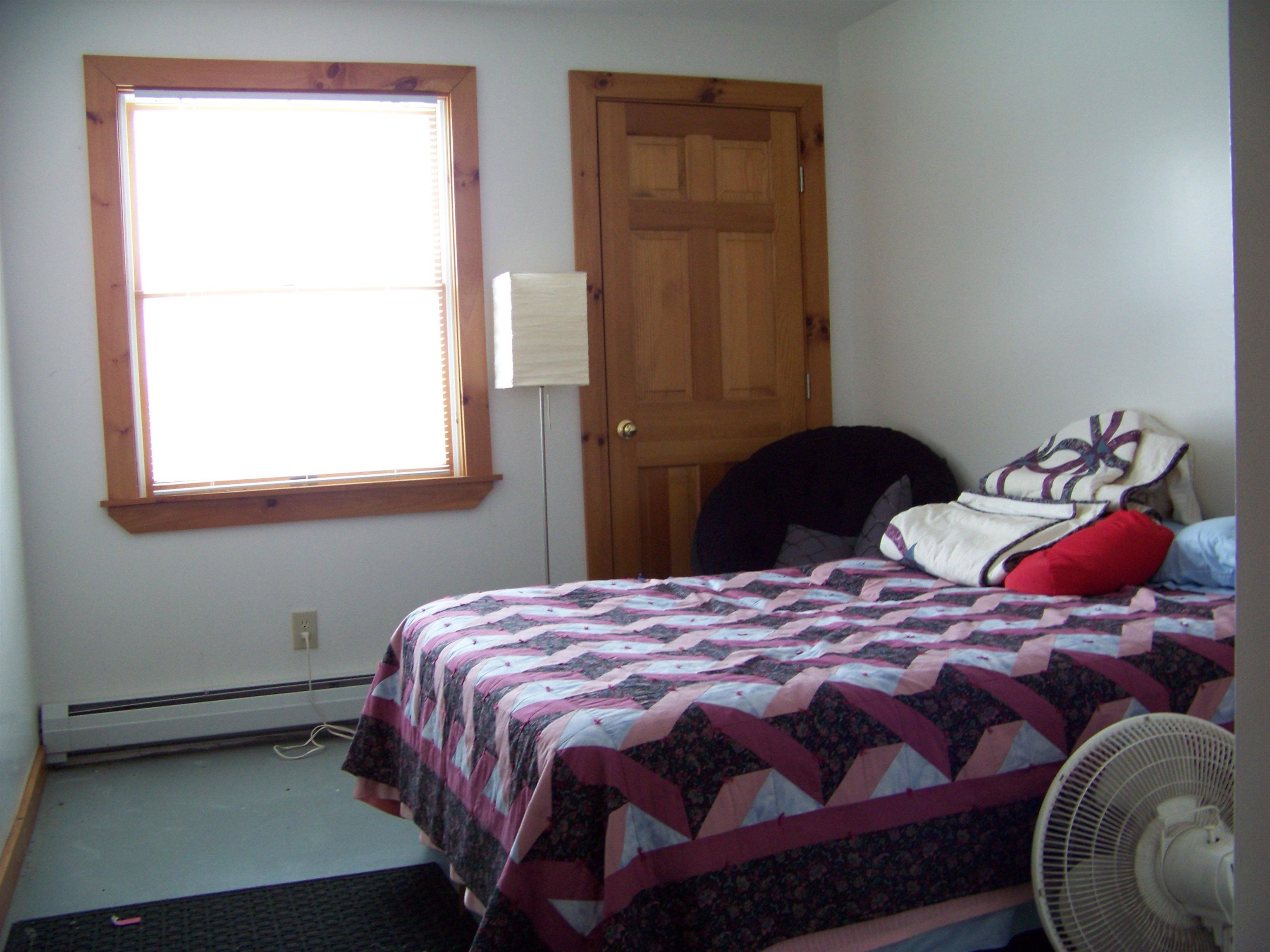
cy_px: 476
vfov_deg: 39.7
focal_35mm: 36
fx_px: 1321
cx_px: 635
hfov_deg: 51.4
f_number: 2.8
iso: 157
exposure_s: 1/30
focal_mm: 5.85
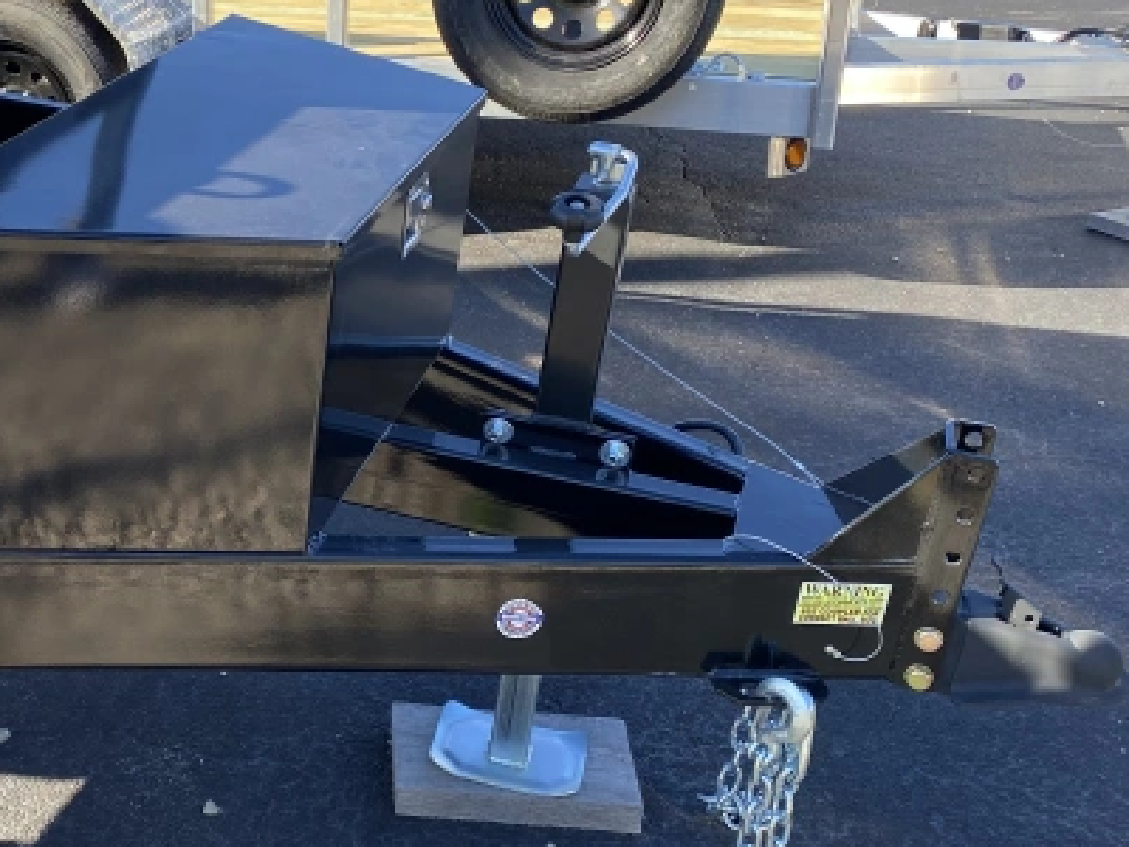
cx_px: 268
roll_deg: -1.5
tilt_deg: -21.5
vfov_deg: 28.0
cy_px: 460
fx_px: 1696
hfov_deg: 35.9
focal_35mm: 52
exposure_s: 1/447
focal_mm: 4.25
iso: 32
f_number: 1.8
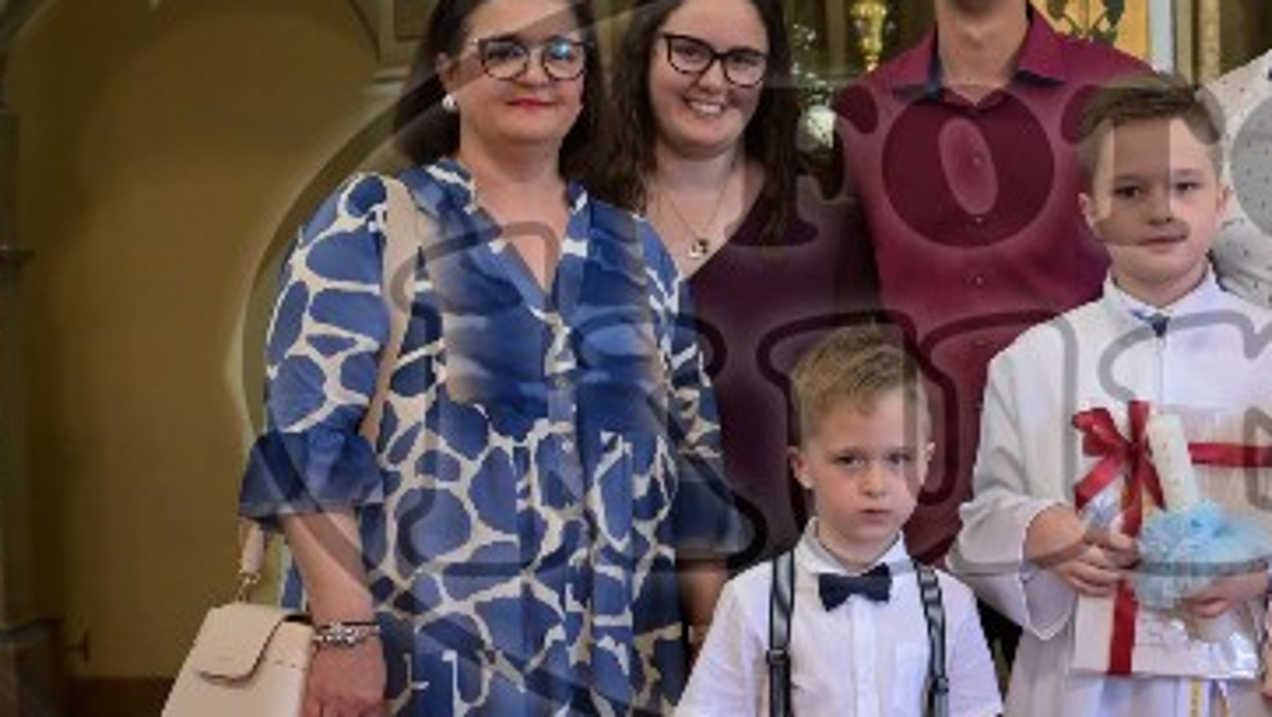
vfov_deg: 15.7
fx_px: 2598
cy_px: 360
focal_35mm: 77
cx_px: 1093
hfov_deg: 26.8
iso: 4000
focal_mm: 41
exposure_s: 1/125
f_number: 5
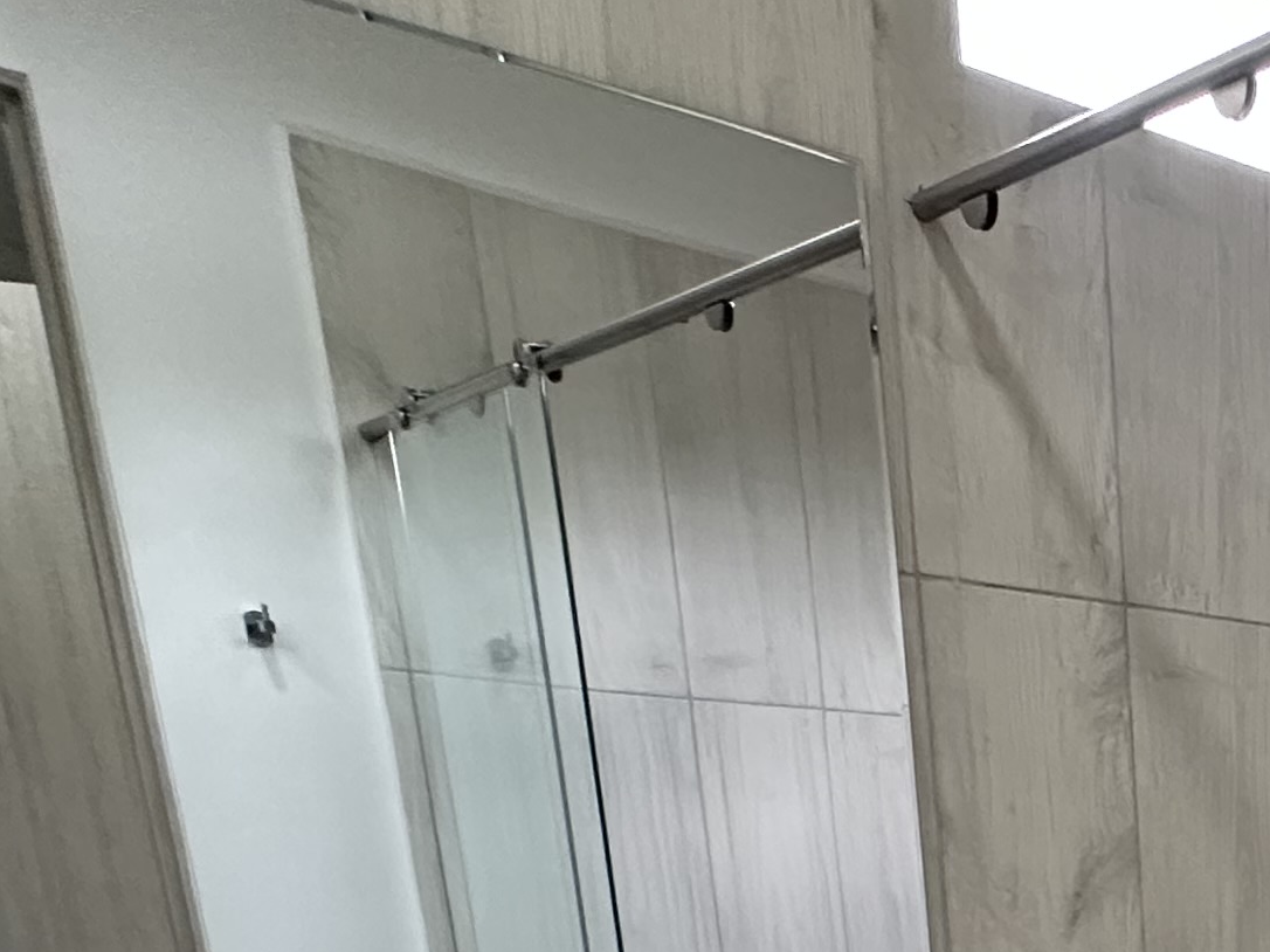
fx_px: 1907
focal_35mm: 52
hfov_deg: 29.4
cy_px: 1481
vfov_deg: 22.3
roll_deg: -1.6
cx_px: 1664
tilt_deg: -17.1
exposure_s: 1/99
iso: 320
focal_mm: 2.22
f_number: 2.2
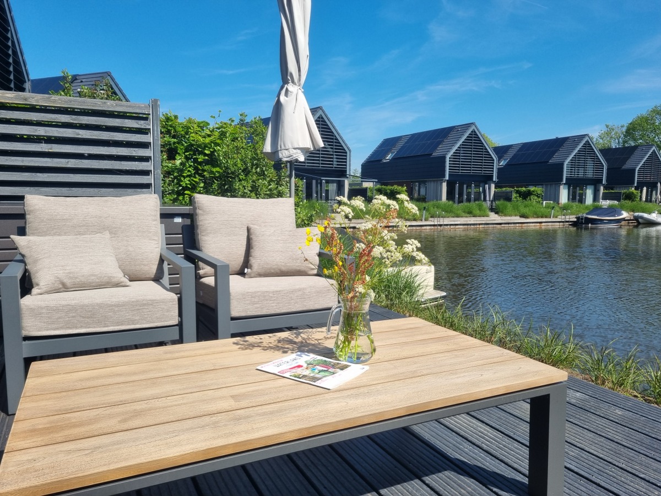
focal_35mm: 26
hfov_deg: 67.3
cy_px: 248
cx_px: 330
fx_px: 496
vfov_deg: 53.1
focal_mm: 5.4
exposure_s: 1/2688
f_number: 1.8
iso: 50
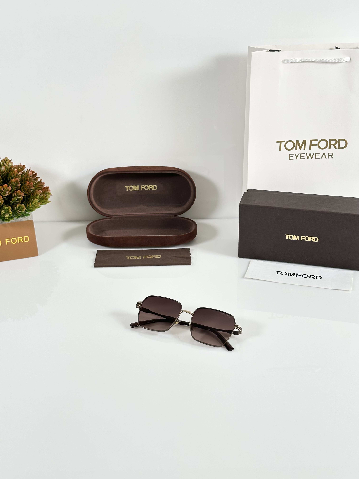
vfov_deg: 39.7
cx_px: 180
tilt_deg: -26.9
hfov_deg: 30.3
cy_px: 240
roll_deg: +1.3
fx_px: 664
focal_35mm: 48
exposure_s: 1/130
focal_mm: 6.86
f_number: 1.78
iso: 80
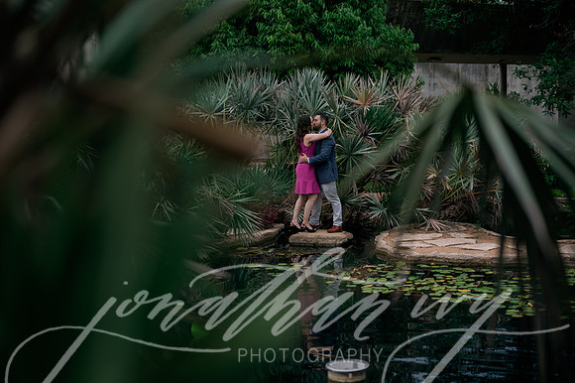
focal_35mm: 50
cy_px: 192
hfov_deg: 39.6
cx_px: 288
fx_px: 798
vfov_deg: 27.0
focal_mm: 50
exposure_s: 1/400
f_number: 2
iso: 80
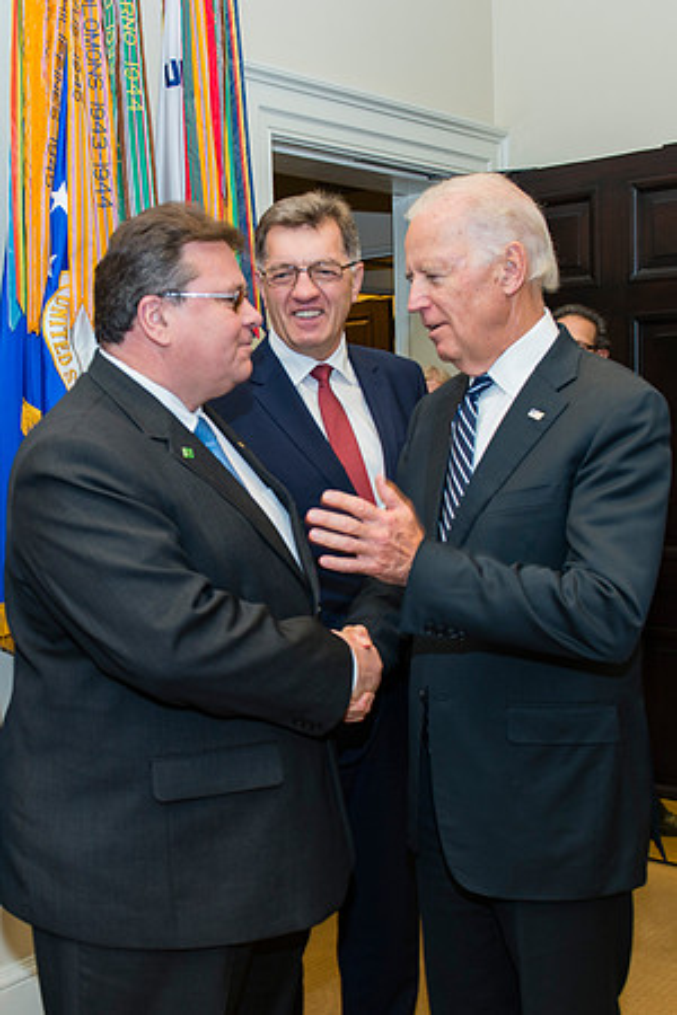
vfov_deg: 43.3
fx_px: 1280
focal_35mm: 45
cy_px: 523
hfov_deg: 29.5
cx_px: 239
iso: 400
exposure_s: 1/60
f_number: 4.5
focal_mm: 28
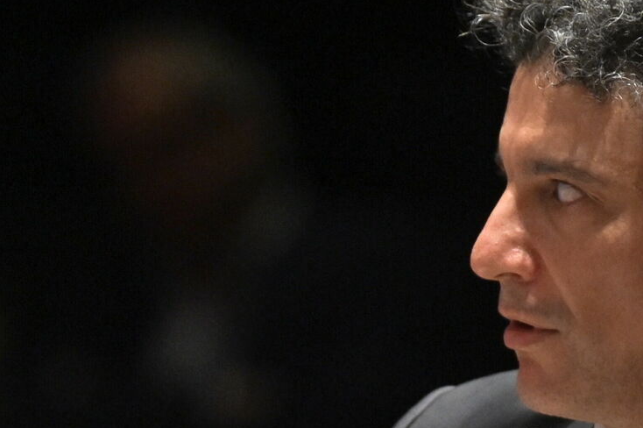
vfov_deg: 1.2
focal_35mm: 1177
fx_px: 21003
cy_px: 507
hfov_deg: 1.8
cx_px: 181
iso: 3200
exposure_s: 1/250
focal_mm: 300
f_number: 4.5
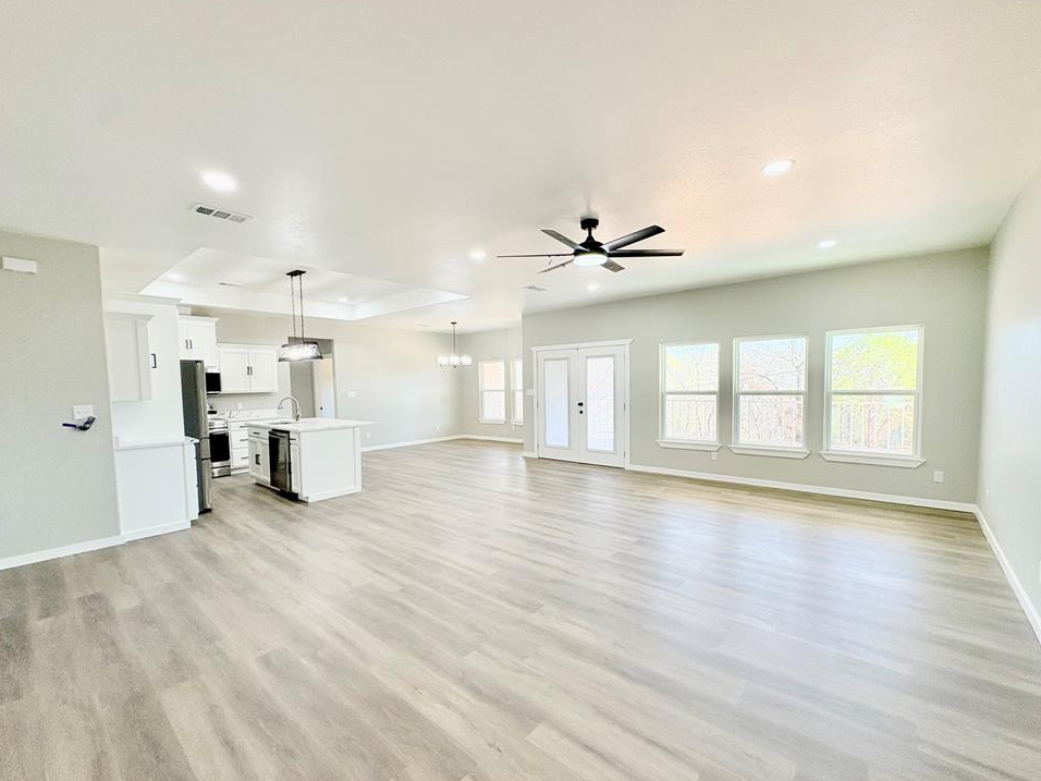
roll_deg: +1.6
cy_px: 406
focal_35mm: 15
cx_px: 527
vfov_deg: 81.7
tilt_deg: -2.0
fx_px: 451
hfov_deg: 98.2
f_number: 2.2
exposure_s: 1/120
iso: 125
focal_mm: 2.22
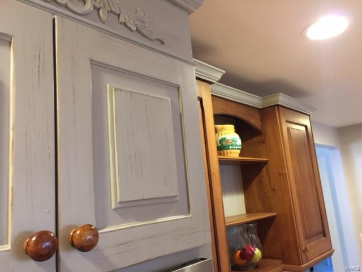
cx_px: 181
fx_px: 303
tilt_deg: +11.0
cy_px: 136
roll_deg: +3.6
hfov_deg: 61.7
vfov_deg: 48.2
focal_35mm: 29
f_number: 2.2
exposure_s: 1/15
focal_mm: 4.15
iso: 100
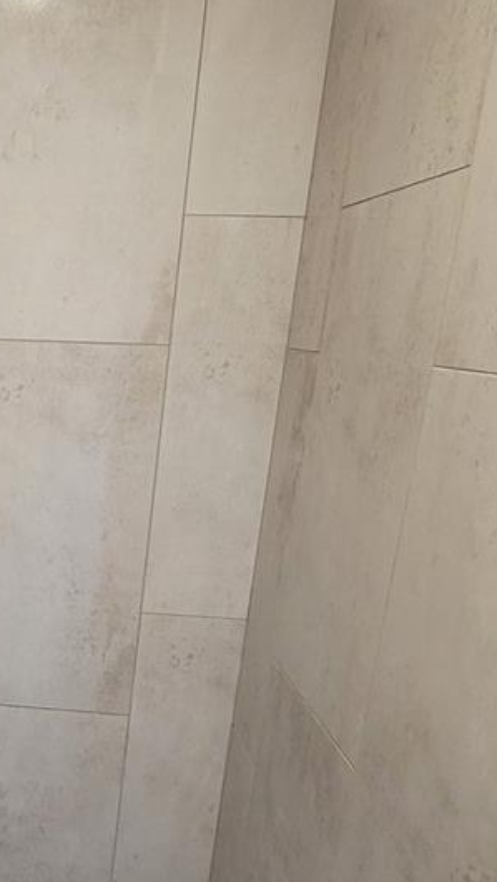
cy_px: 510
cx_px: -93
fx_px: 749
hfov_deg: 31.1
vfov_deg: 60.7
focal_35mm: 32
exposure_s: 1/60
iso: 320
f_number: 2.2
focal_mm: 2.2
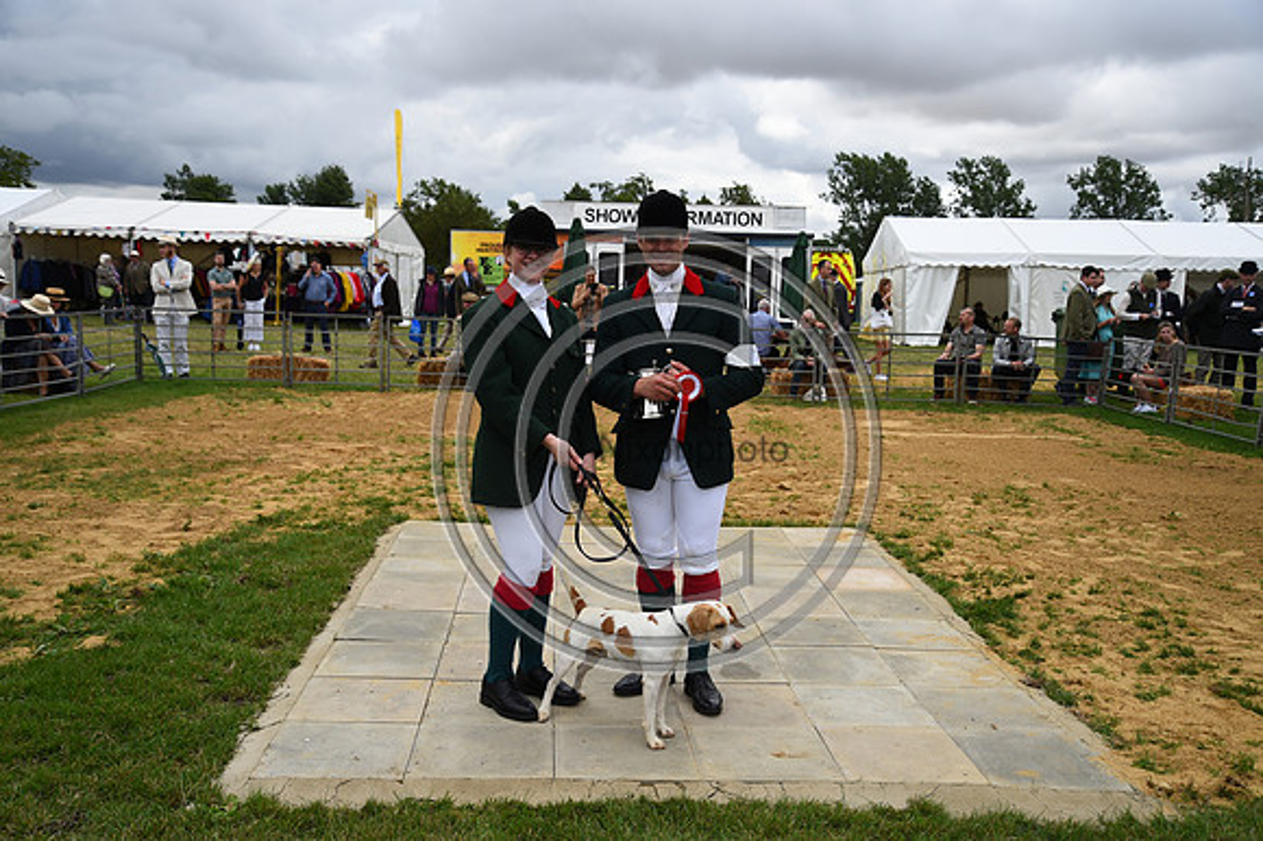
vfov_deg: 38.8
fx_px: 1192
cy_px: 420
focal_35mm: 34
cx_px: 632
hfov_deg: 55.8
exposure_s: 1/1250
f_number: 5.6
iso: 280
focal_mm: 34
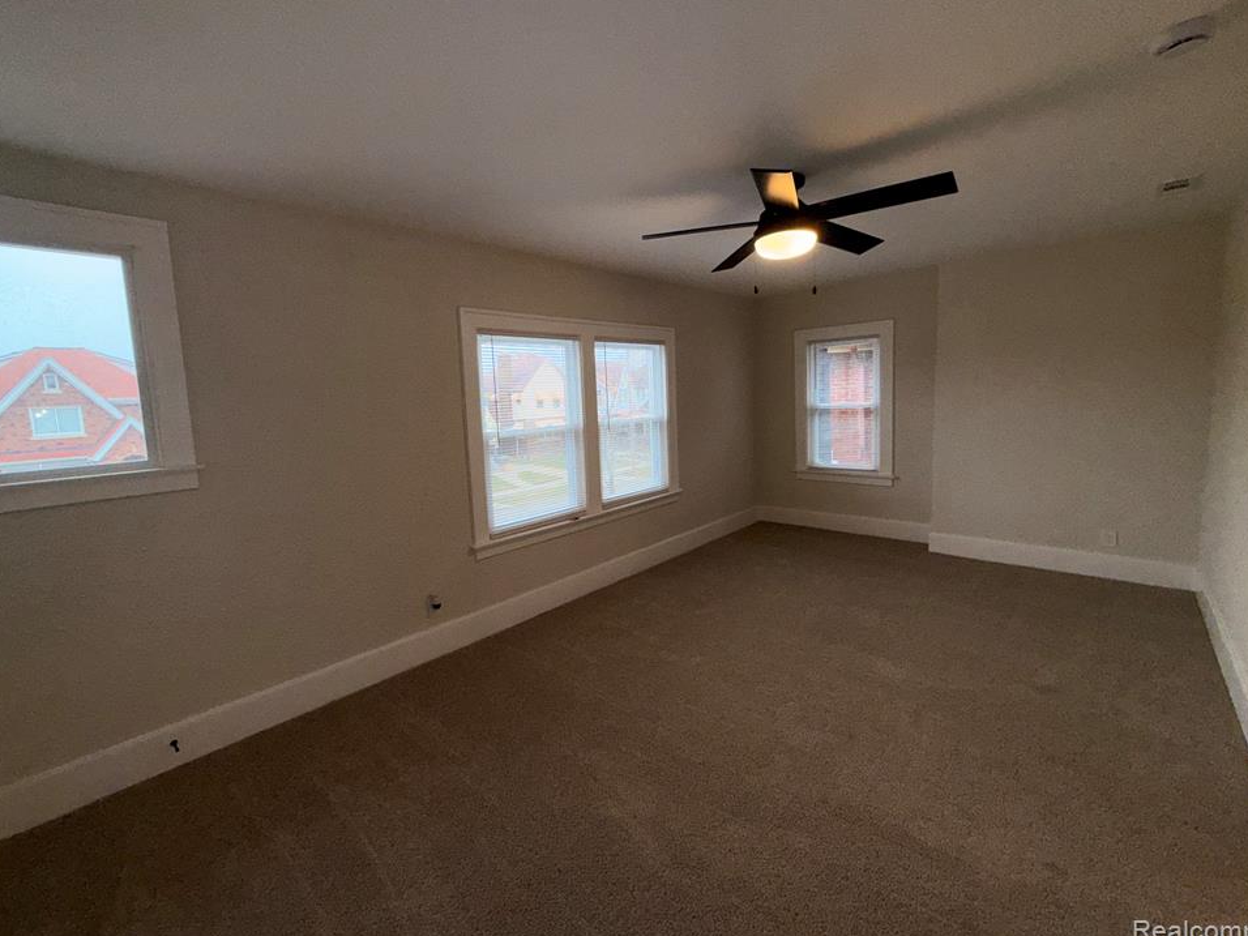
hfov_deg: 98.1
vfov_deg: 81.7
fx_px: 541
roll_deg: +2.4
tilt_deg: -4.0
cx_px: 597
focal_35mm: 15
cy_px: 450
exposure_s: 1/122
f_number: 2.2
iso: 50
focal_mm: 2.22
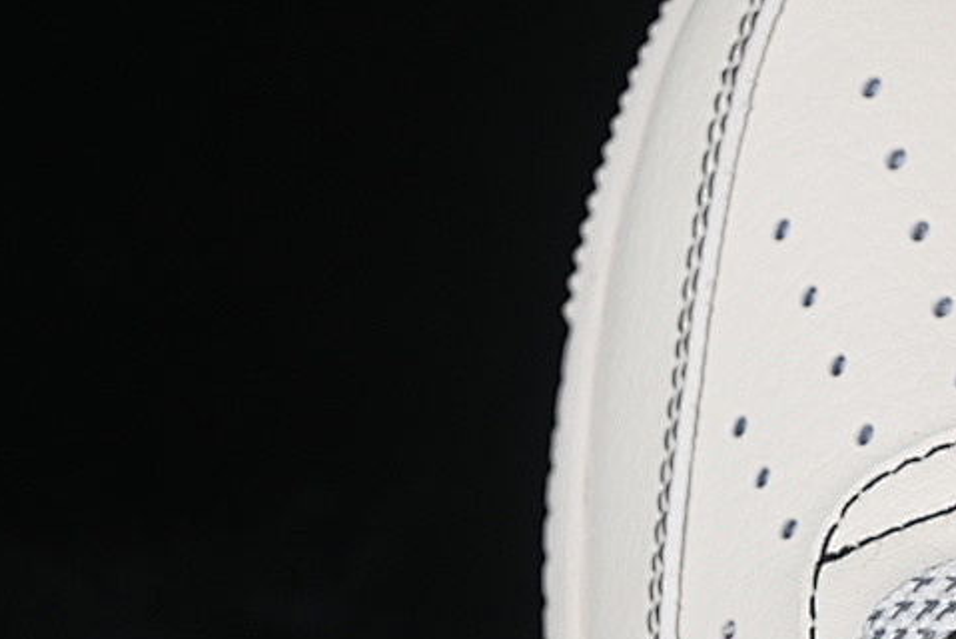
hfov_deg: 12.0
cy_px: 493
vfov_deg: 8.1
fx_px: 4490
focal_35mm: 169
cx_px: 1050
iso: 160
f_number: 7.1
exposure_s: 1/80
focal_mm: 50
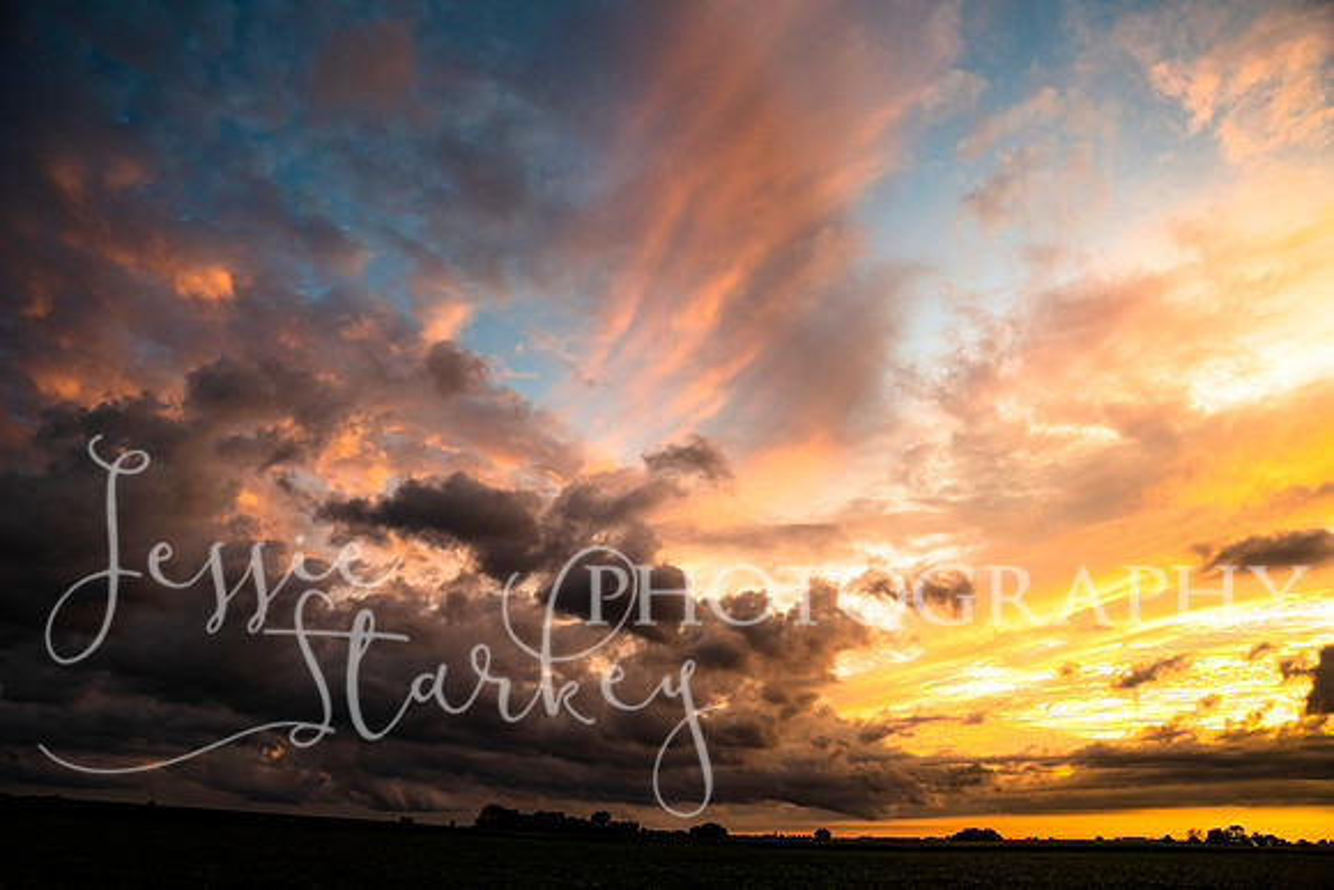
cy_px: 445
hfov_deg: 73.7
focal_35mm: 24
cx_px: 667
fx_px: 889
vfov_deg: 53.2
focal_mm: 24
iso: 200
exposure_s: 1/320
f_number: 2.8
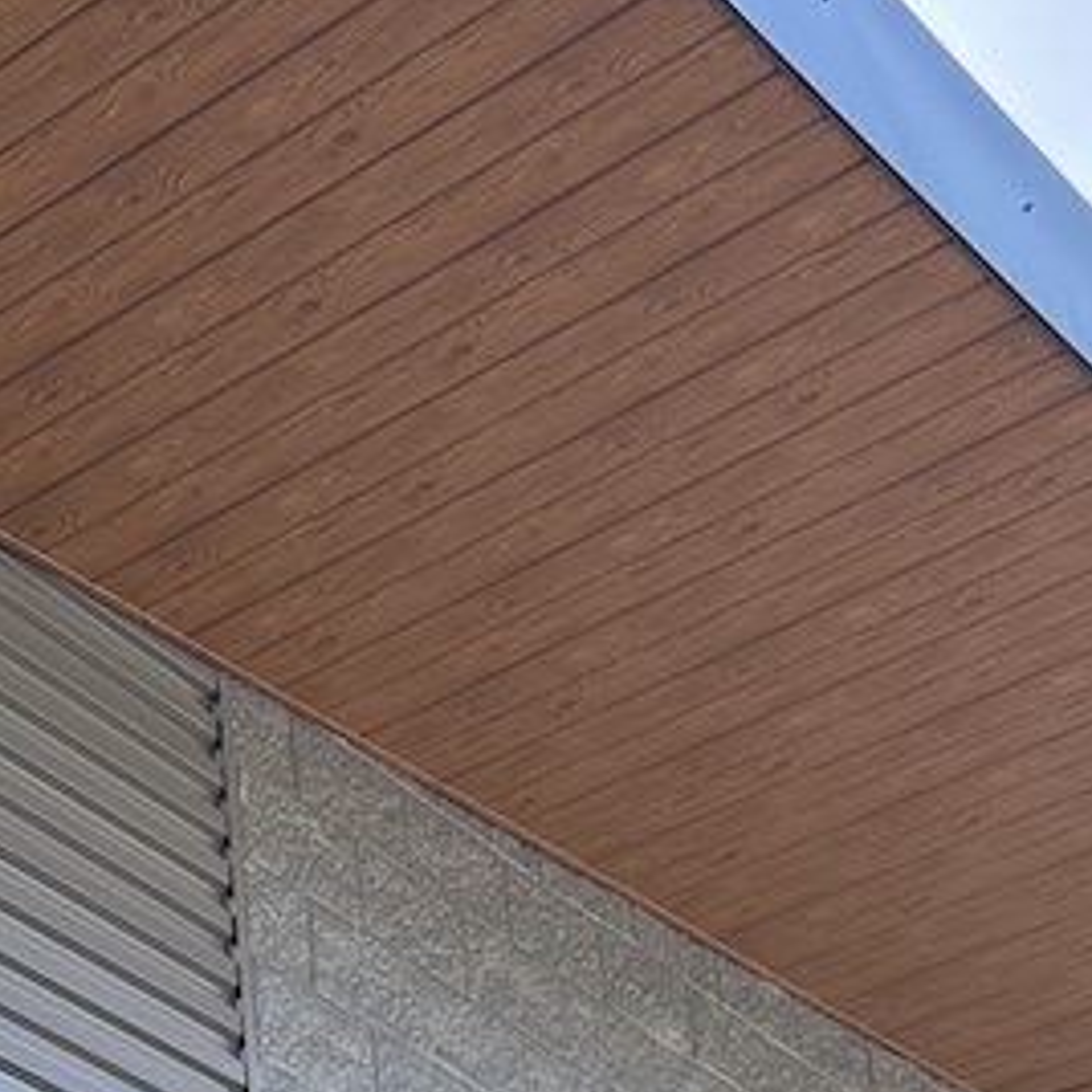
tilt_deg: +14.1
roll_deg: +1.2
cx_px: -367
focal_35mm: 95
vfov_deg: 16.1
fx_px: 3391
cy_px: 1817
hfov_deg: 17.1
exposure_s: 1/340
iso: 80
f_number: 1.78
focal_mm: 6.76
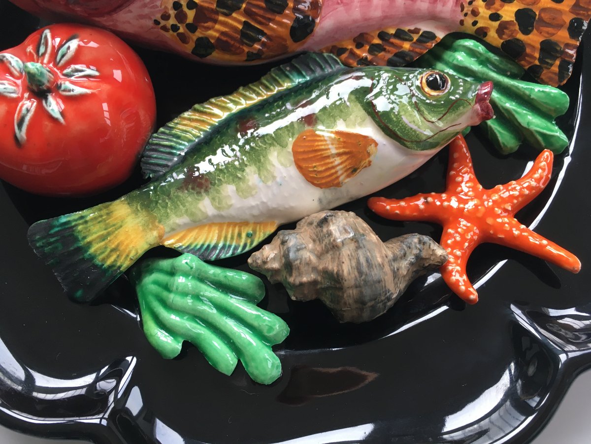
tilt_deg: -78.3
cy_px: 222
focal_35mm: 29
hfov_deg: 61.7
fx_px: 495
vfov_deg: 48.2
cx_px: 296
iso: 32
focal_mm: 4.15
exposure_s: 1/33
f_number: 2.2
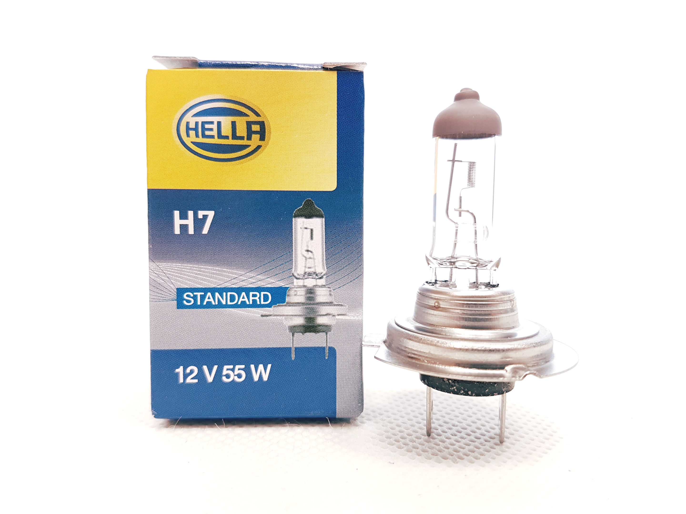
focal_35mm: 26
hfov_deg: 67.3
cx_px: 343
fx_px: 515
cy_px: 257
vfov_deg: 53.1
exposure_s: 1/50
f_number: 1.7
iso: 125
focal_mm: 4.2
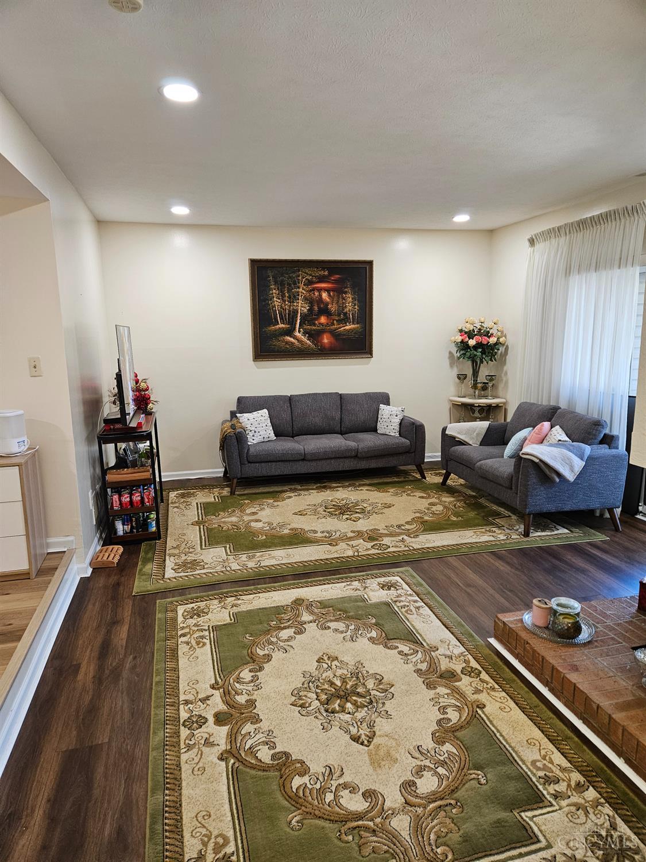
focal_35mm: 23
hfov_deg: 58.9
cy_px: 431
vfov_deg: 73.9
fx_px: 572
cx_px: 323
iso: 320
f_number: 1.8
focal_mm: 5.4
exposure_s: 1/120
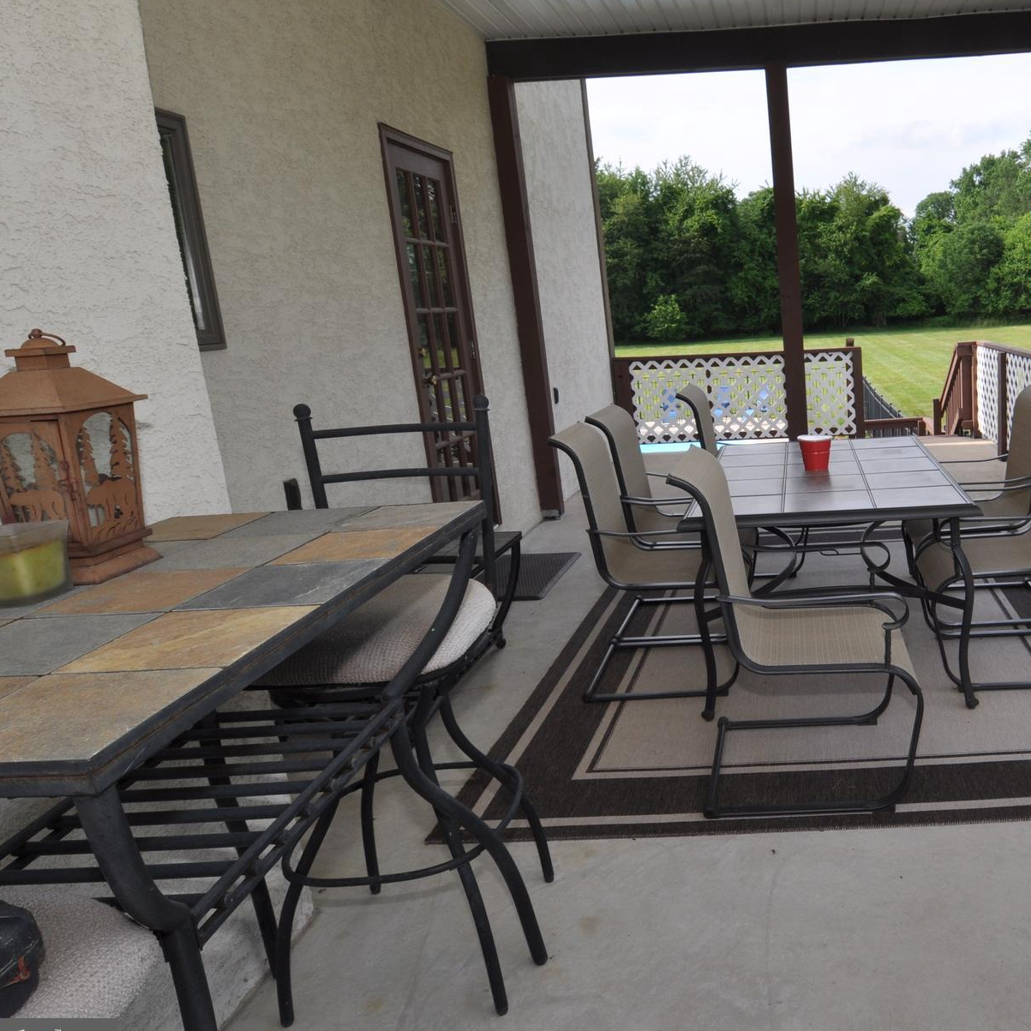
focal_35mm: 26
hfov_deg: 57.0
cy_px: 497
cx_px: 806
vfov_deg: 60.9
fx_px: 876
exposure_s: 1/200
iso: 250
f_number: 11
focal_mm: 12
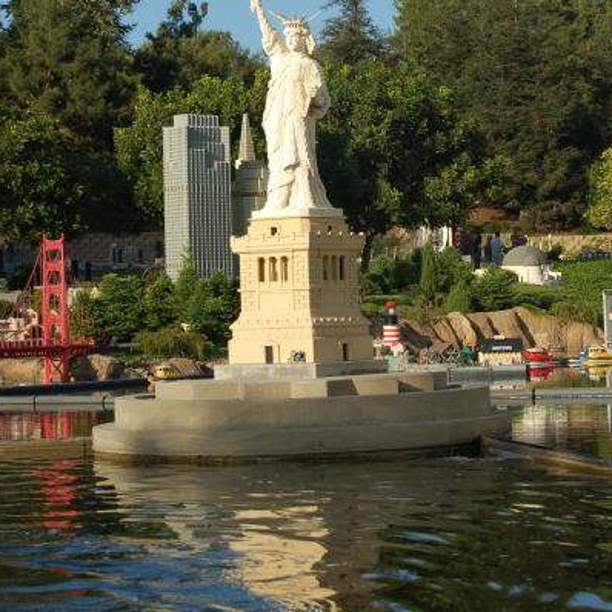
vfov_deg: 15.4
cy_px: 157
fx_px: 2254
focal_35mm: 113
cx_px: 318
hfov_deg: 15.5
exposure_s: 1/320
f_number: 9
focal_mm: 55
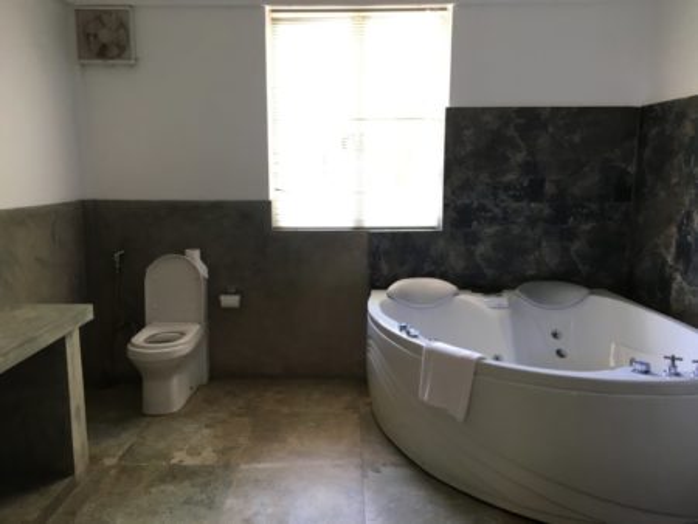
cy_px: 262
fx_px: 585
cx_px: 349
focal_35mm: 29
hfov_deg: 61.6
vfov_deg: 48.3
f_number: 2.2
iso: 40
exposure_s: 1/33
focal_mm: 4.15
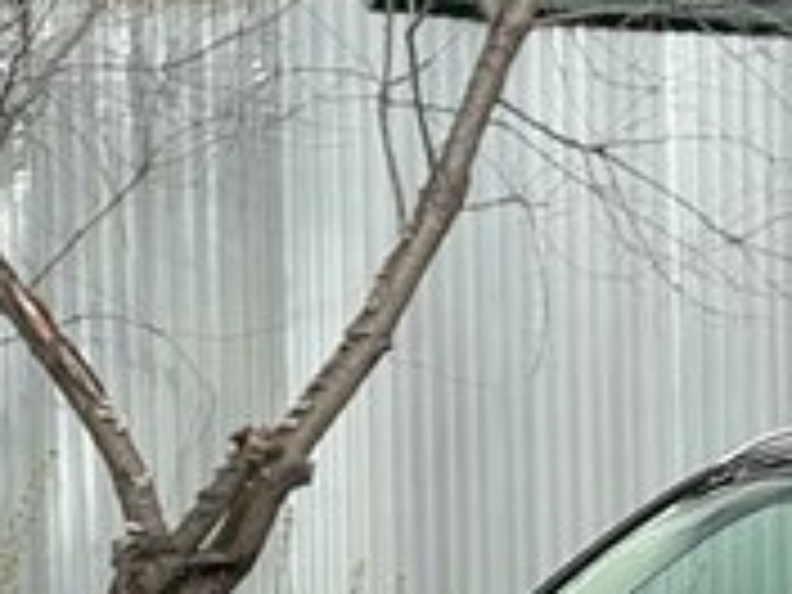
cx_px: 891
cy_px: 828
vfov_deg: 6.1
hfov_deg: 8.2
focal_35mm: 240
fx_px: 5491
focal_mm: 9
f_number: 2.8
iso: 40
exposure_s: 1/99
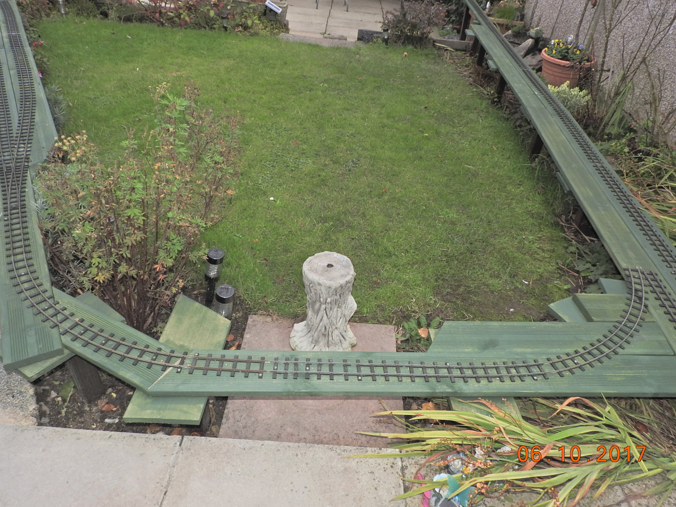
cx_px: 338
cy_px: 254
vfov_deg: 56.8
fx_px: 469
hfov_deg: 71.6
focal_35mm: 24
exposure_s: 1/60
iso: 100
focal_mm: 4.3
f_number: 6
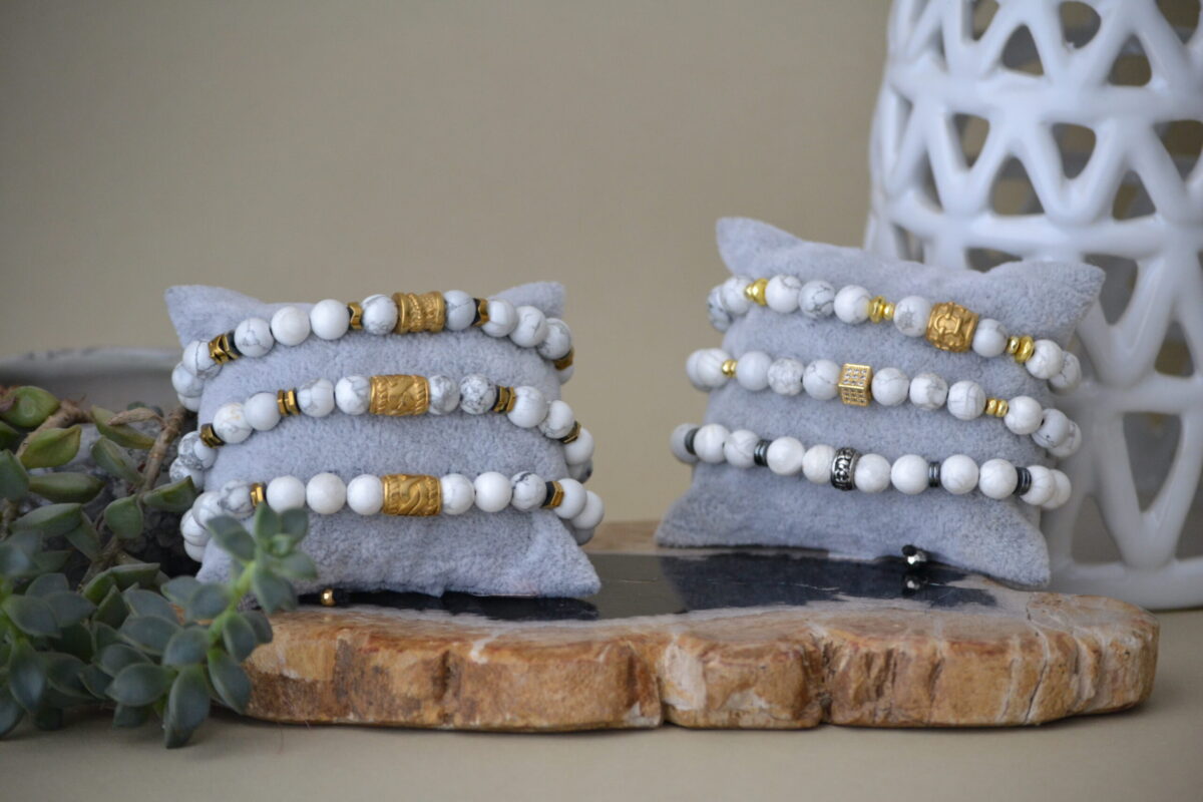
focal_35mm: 129
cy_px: 401
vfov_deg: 10.6
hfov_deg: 15.9
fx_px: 4310
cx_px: 602
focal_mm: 86
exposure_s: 1/125
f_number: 4.2
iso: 1000
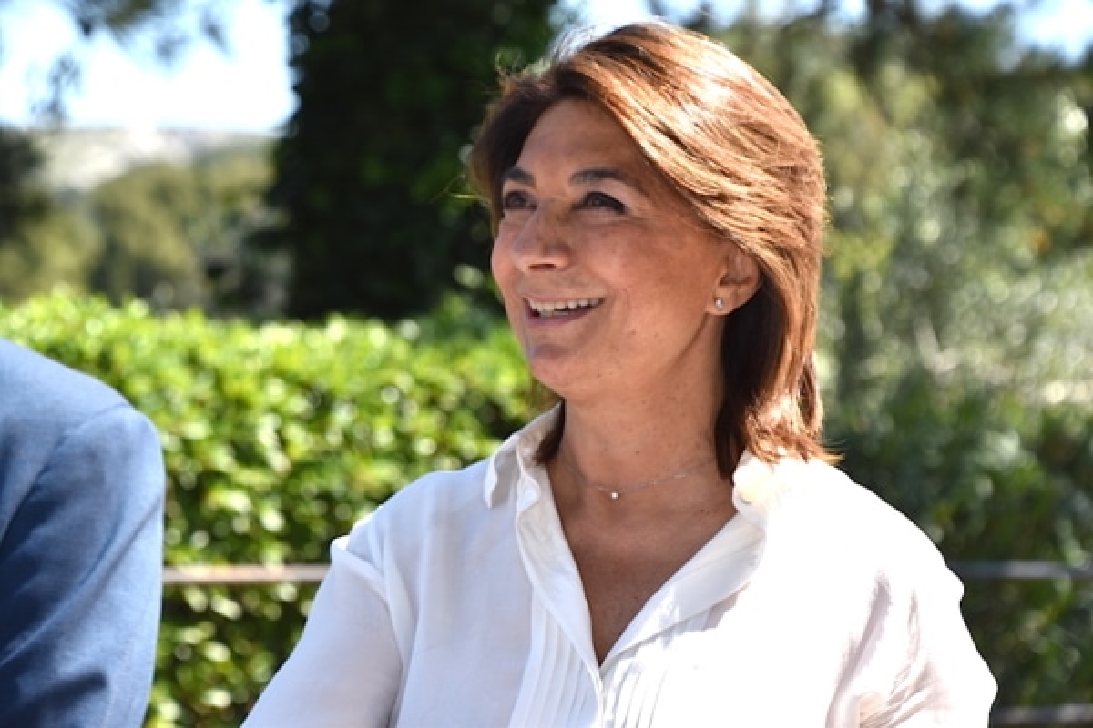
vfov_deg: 8.3
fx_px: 5009
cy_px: 364
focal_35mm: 165
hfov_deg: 12.5
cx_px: 546
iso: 100
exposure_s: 1/200
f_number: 8
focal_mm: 110
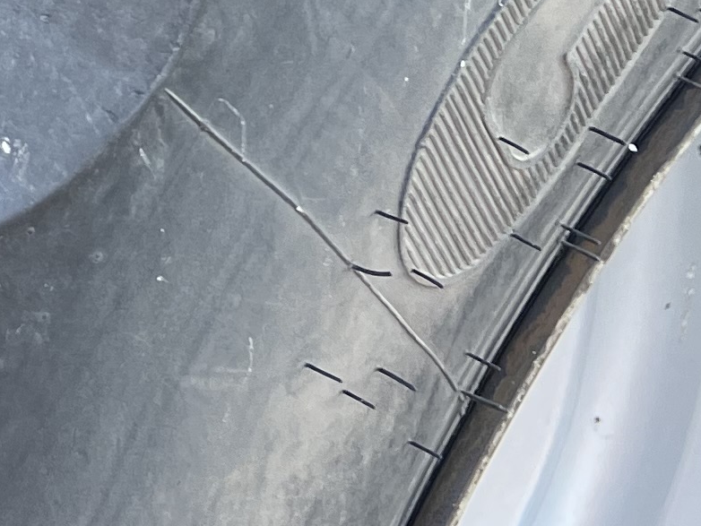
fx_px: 2714
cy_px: -513
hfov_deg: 11.7
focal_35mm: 134
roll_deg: -1.6
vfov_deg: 10.2
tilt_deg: -10.5
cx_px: -1041
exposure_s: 1/121
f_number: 1.5
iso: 40
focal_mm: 5.7
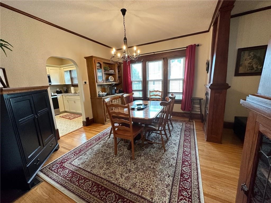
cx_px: 136
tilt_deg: -11.1
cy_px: 102
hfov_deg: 102.1
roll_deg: +2.6
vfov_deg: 85.7
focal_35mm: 14
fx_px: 110
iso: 320
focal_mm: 2.22
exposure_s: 1/120
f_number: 2.2
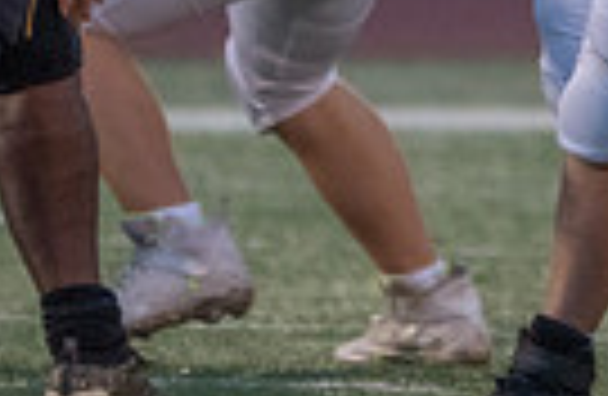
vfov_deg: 0.7
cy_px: -188
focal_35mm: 1921
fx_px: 32221
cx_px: 757
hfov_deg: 1.1
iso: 5000
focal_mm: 400
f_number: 5.6
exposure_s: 1/1000
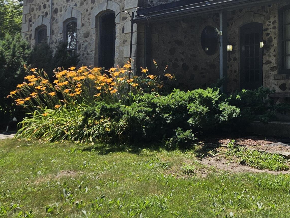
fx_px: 503
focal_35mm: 60
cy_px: 31
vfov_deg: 23.9
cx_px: 307
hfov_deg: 29.5
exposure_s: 1/1879
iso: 25
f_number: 1.8
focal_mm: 5.4
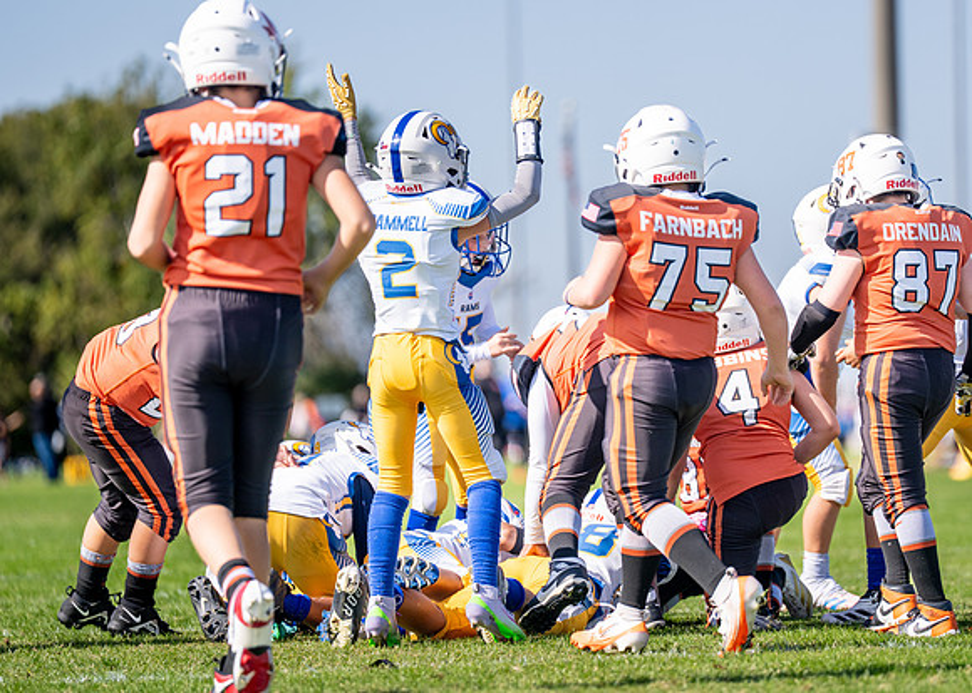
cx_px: 645
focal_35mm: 271
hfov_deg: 7.4
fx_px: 7476
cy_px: 335
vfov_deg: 5.3
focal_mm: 200
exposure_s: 1/2500
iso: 125
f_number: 2.8
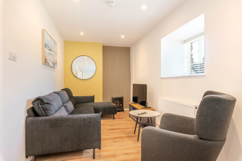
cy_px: 80
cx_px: 121
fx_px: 128
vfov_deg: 64.6
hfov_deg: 86.9
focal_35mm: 19
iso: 100
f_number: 9
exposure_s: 1/100
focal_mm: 19
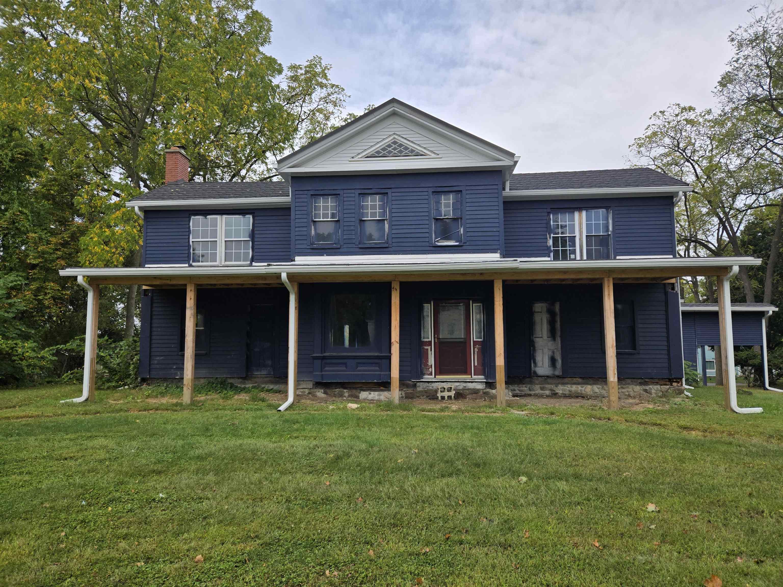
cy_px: 294
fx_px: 520
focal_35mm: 23
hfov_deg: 73.9
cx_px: 392
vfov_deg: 58.9
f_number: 1.8
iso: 80
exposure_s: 1/1854
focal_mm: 5.4
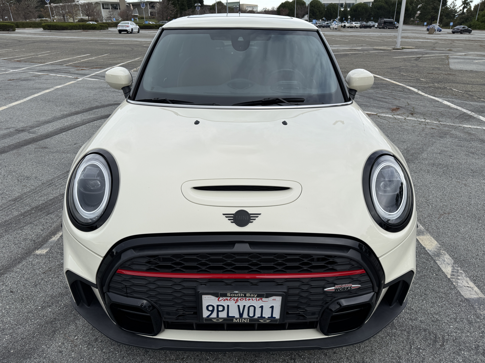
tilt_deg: -24.4
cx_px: 242
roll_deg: +1.9
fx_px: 336
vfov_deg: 56.8
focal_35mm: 24
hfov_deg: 71.6
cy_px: 182
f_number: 1.78
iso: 80
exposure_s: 1/3096
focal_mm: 6.76
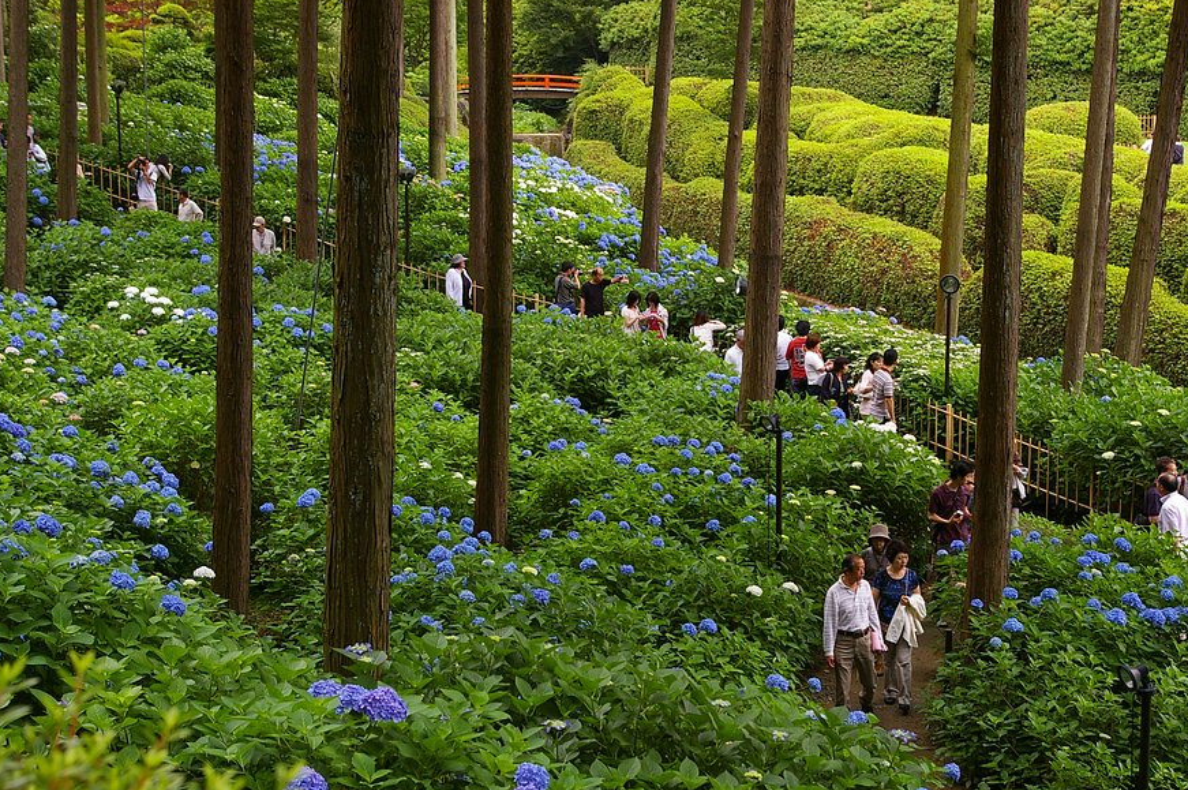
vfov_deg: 20.3
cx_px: 653
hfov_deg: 30.1
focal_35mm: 67
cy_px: 426
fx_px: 2209
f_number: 6.7
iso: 400
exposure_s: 1/90
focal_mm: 38
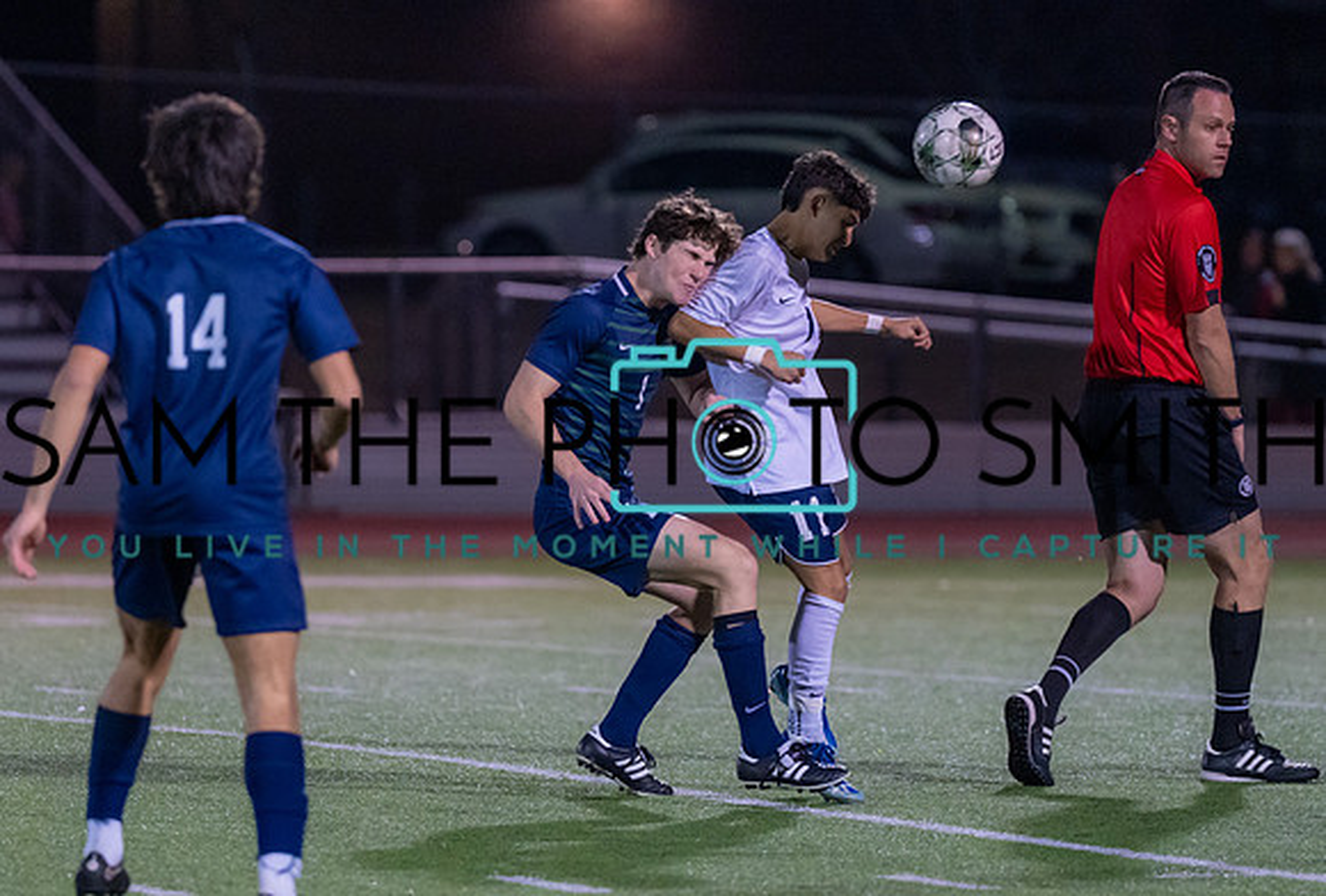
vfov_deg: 4.4
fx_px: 11759
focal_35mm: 318
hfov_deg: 6.5
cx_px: 624
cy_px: 401
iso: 3200
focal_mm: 200
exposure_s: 1/1000
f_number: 2.8
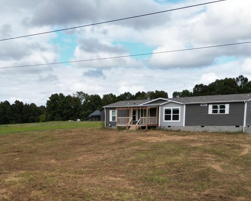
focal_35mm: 47
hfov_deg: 39.5
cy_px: 174
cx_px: 108
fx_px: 349
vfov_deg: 30.9
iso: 150
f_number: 1.7
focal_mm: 6.72
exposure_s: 1/2500
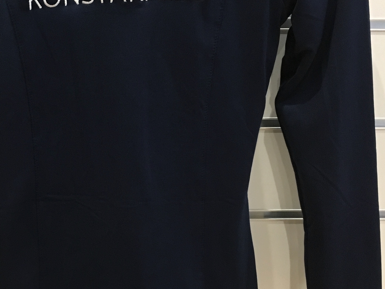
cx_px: 113
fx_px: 623
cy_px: 145
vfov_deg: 26.1
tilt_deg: -15.0
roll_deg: -0.8
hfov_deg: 33.9
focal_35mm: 56
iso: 200
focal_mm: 4.15
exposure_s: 1/17
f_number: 2.2
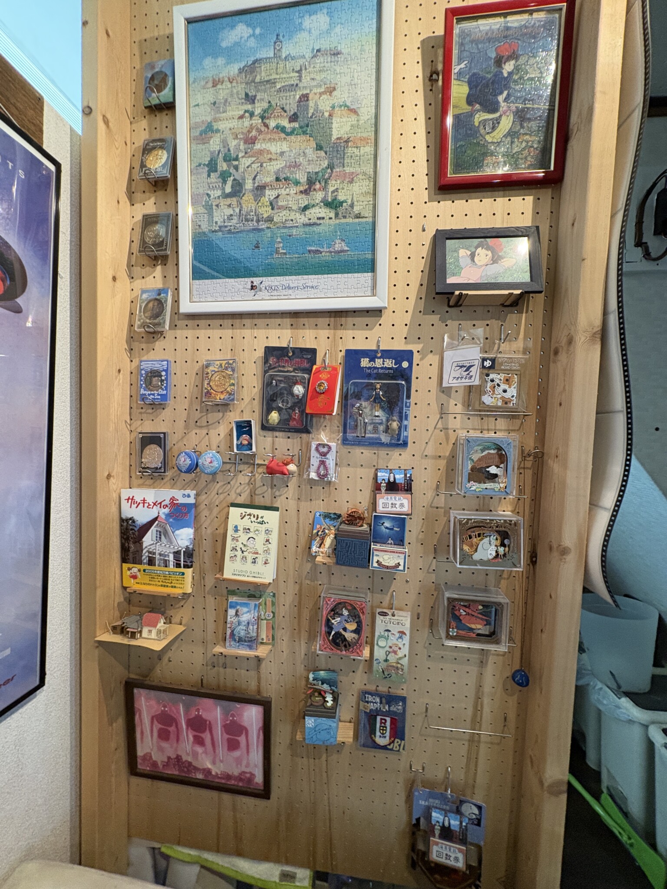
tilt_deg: +0.0
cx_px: 334
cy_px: 444
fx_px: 360
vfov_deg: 102.1
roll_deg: -3.3
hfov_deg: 85.7
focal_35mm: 14
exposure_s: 1/60
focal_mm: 2.22
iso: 400
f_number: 2.2
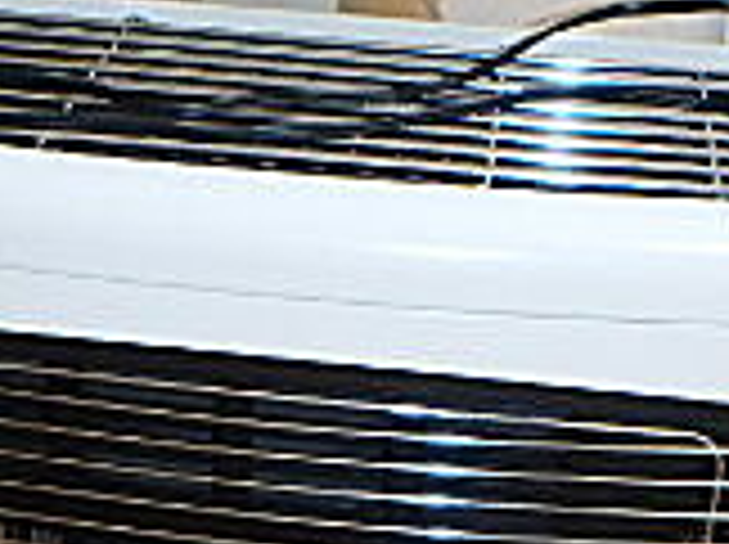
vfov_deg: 17.0
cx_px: 284
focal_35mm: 83
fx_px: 1745
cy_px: 629
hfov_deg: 23.5
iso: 400
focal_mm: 3.7
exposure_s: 1/30
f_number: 3.5
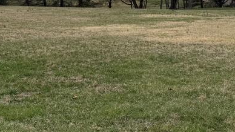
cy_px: 26
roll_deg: +0.7
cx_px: 90
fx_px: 430
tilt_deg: -4.4
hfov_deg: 30.5
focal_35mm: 69
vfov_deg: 17.3
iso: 80
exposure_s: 1/5714
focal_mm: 6.76
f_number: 1.78
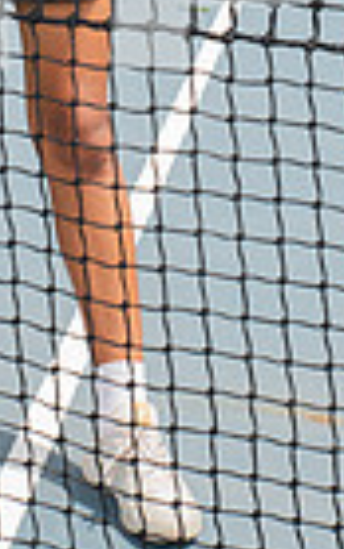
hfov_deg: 9.9
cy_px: -328
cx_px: 75
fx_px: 1978
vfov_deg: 14.5
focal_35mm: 132
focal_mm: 40
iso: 100
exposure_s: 1/320
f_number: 6.3
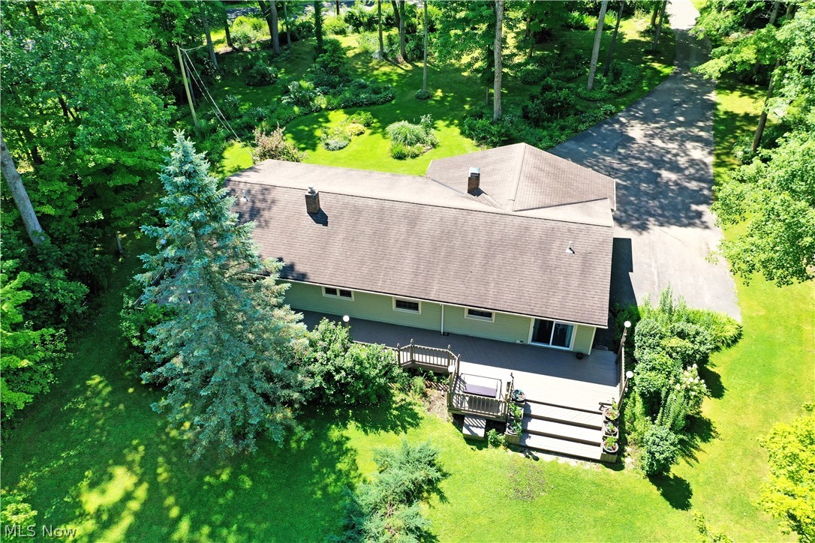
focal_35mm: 28
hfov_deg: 65.5
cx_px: 408
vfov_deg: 46.4
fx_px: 634
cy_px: 272
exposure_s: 1/200
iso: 100
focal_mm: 10.26
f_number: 5
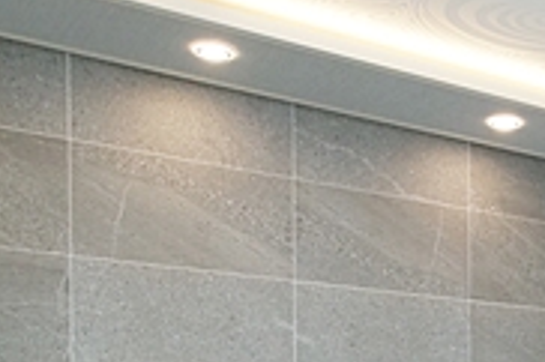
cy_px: 458
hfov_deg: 27.5
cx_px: 623
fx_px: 998
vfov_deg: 19.2
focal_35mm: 66
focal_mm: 10
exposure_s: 1/200
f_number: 4
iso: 800
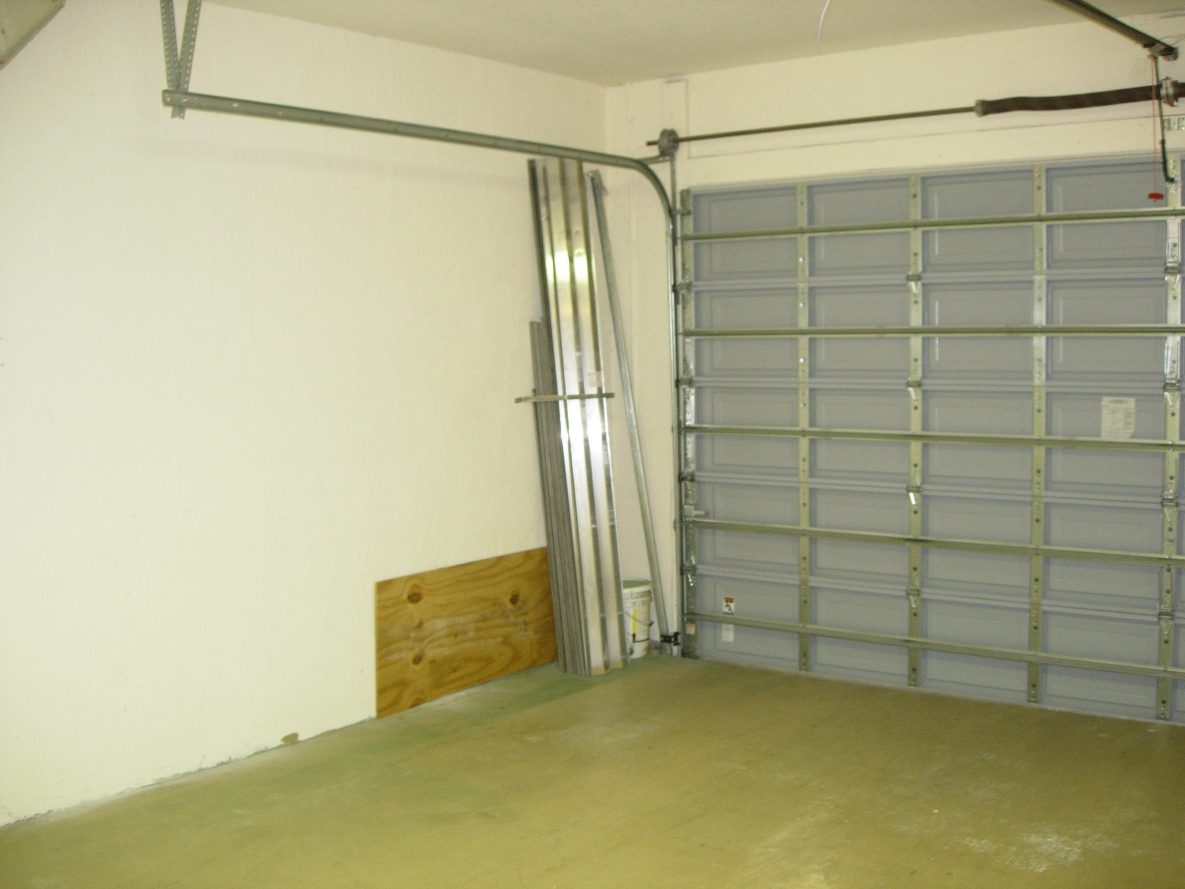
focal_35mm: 38
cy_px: 444
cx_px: 592
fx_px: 1301
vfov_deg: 37.7
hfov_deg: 49.0
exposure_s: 1/13
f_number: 2.8
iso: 125
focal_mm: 7.8
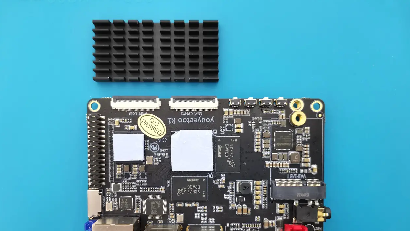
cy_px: 154
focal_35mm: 29
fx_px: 315
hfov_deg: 66.1
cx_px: 201
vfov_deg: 39.7
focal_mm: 4.75
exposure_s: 1/50
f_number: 1.8
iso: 500
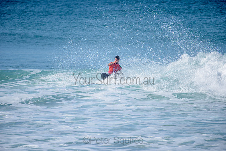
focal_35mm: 500
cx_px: 113
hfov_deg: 4.1
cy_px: 76
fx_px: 3139
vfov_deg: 2.8
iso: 160
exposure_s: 1/2000
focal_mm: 500
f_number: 5.6
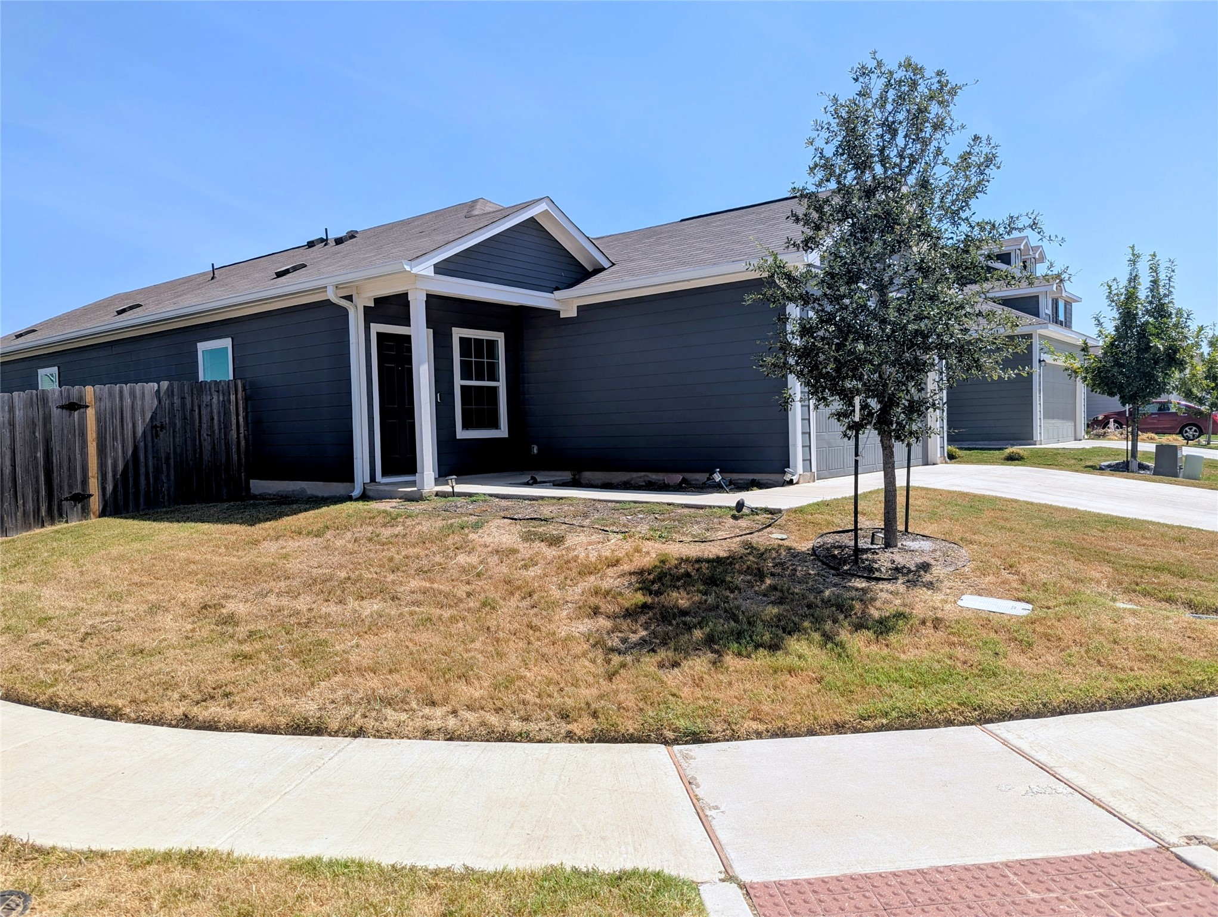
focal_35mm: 24
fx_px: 846
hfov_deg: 71.5
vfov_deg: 56.9
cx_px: 609
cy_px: 458
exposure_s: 1/1984
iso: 46
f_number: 1.85
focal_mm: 6.81
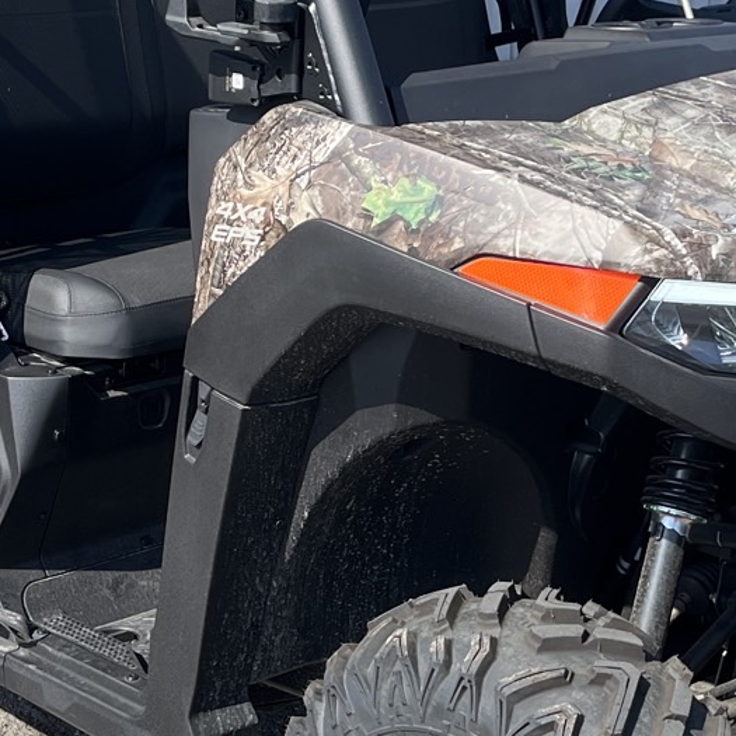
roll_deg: -0.4
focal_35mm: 84
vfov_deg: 20.6
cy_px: 245
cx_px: 470
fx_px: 2021
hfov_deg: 20.6
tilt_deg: -11.4
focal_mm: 5.1
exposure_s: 1/1458
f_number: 1.6
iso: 50
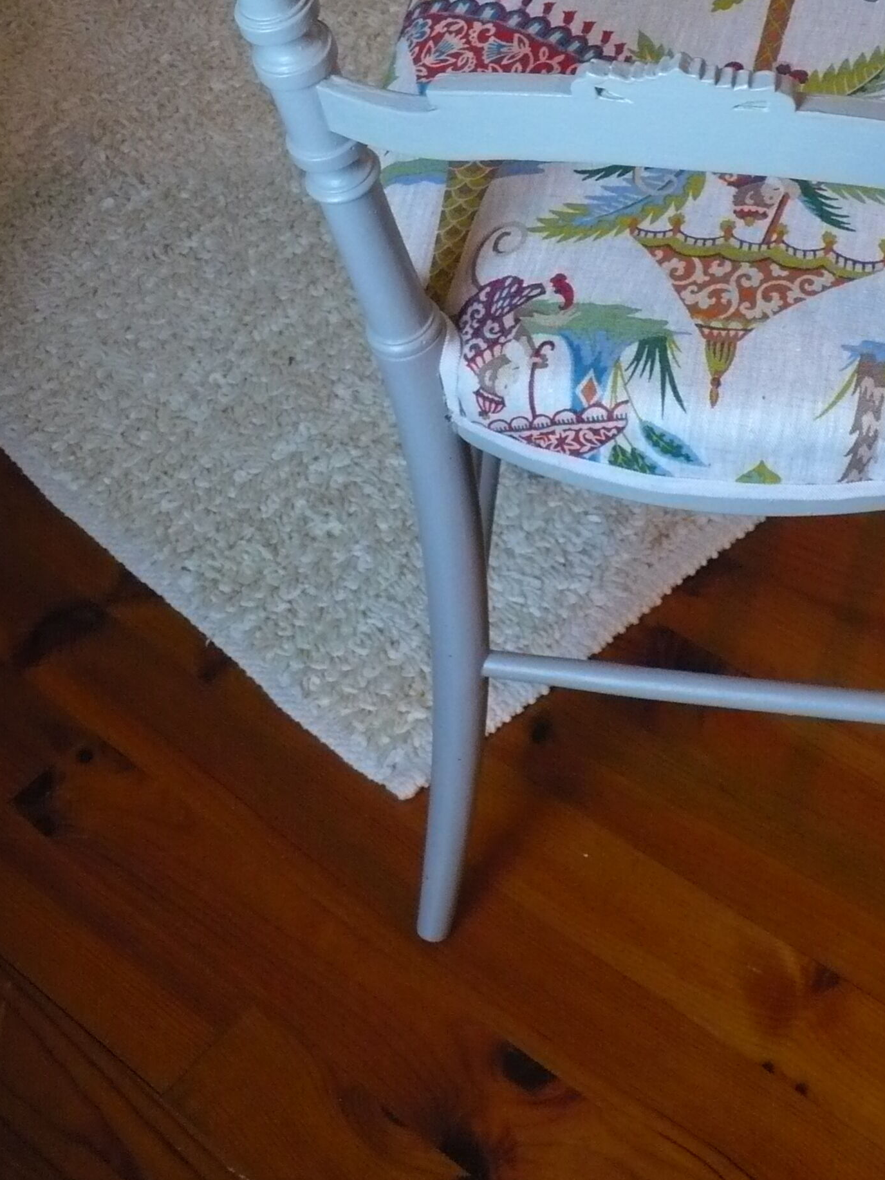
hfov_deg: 23.4
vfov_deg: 30.3
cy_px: 205
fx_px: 2113
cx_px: 667
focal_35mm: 62
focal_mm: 6.1
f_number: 2.8
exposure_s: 1/30
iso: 250
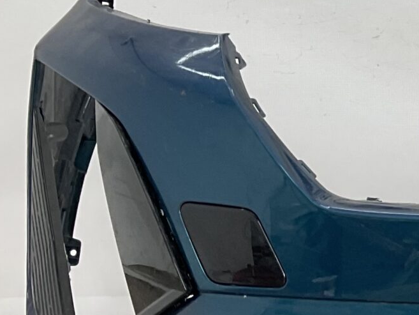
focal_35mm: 113
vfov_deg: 13.1
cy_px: 156
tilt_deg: -8.9
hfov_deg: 15.0
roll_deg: -1.1
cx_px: 769
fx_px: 1368
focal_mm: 3
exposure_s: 1/176
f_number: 1.8
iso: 16
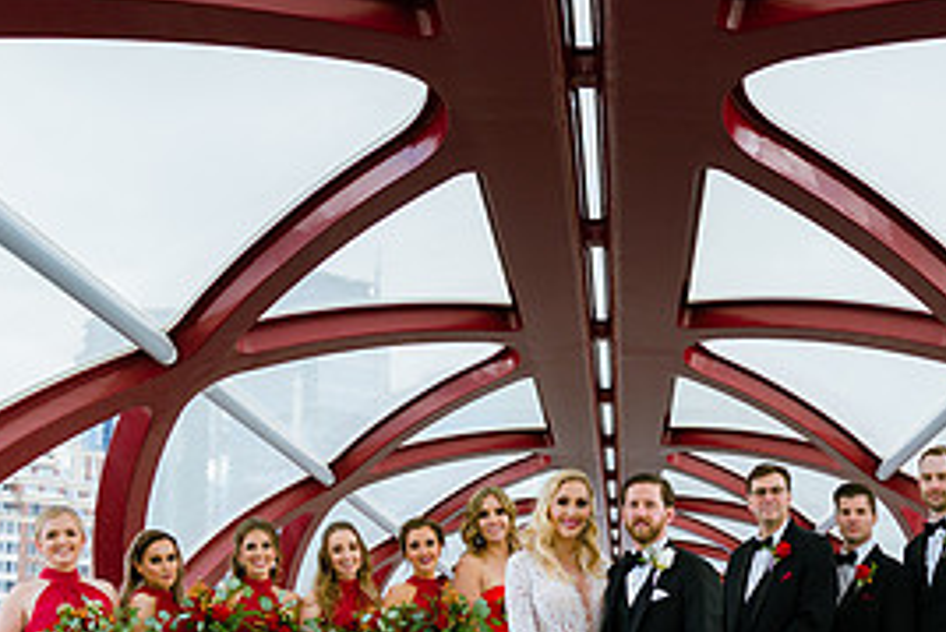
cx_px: 635
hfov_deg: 37.7
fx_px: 1367
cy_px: 478
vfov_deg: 25.7
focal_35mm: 52
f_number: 4.5
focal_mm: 24
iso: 400
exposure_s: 1/125
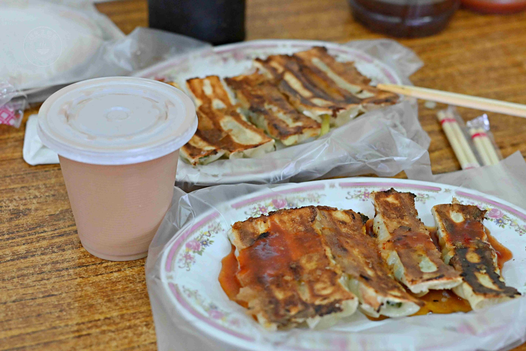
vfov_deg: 18.2
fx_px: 1096
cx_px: 263
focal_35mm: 75
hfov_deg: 27.0
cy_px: 176
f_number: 3.2
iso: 1400
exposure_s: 1/200
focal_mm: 50
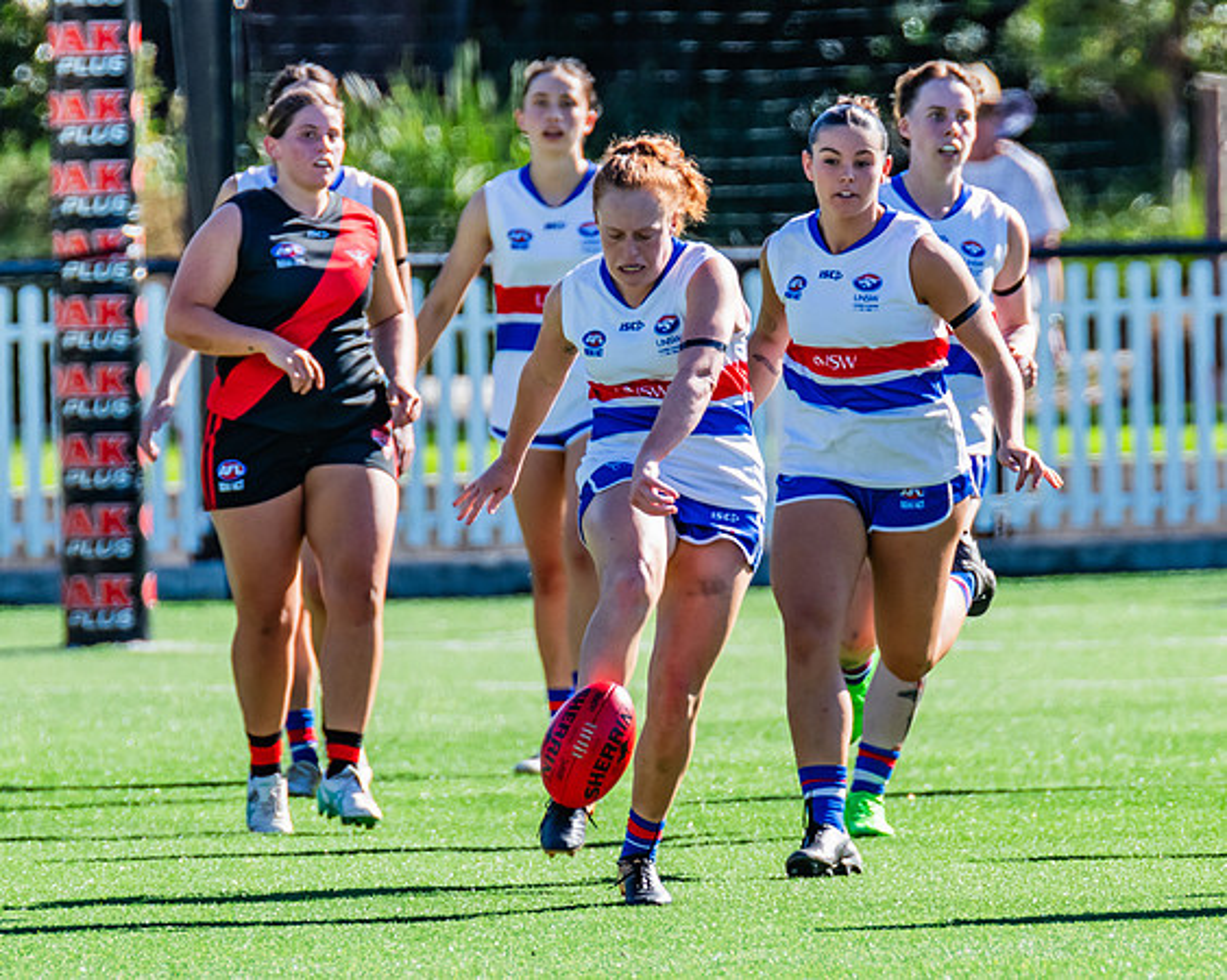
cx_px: 737
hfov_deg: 2.1
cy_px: 401
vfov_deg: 1.7
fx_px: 32815
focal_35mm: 904
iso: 800
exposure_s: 1/1250
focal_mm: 550
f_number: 7.1
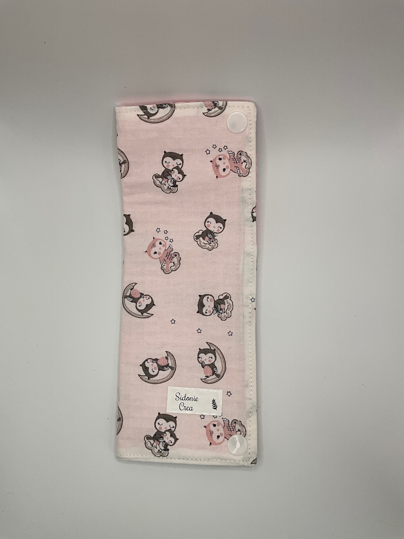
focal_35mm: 29
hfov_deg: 48.2
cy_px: 270
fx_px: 451
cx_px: 202
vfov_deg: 61.7
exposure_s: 1/457
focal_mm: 3
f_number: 1.8
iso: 25
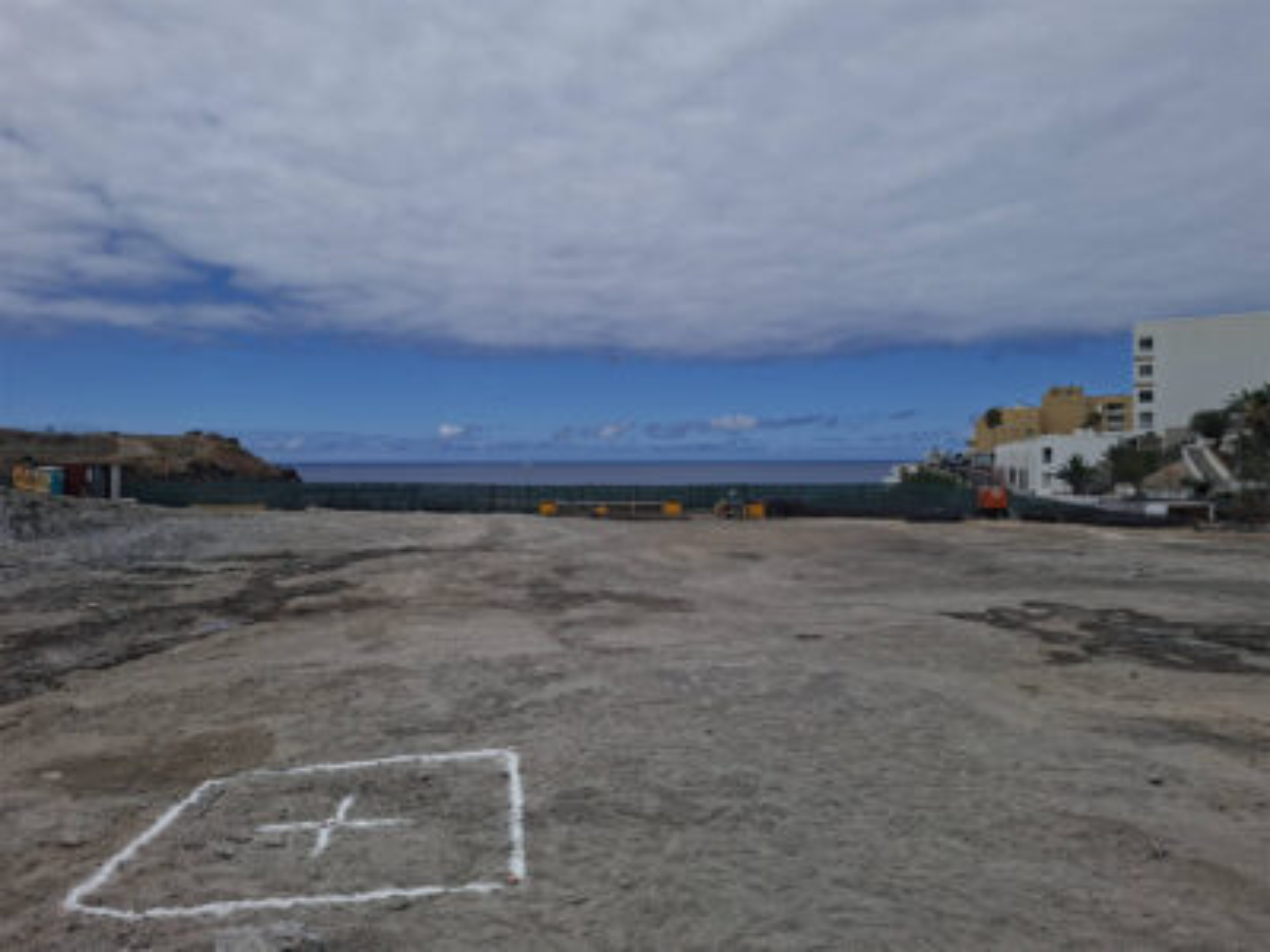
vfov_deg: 58.9
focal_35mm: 23
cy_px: 476
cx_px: 635
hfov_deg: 73.9
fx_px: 844
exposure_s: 1/3831
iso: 50
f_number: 1.8
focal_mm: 5.5
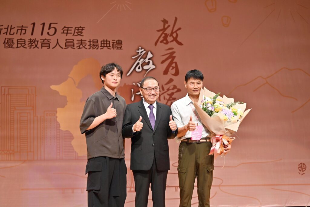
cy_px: 104
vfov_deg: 11.4
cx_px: 155
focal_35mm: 120
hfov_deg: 17.1
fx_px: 1033
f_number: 4
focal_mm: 120
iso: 500
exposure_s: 1/125
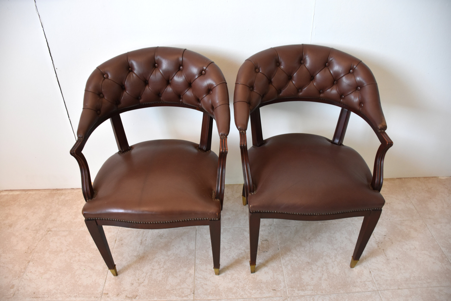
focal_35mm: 27
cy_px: 150
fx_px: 338
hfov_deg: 67.4
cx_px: 226
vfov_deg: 47.9
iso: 800
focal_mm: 18
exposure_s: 1/60
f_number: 4
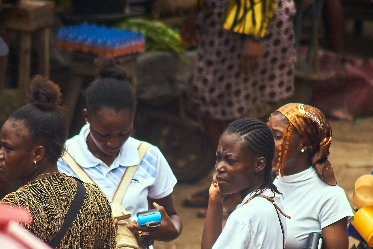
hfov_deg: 8.1
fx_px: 2632
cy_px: 176
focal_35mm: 254
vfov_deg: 5.4
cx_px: 172
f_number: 4.2
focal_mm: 135
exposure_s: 1/640
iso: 200
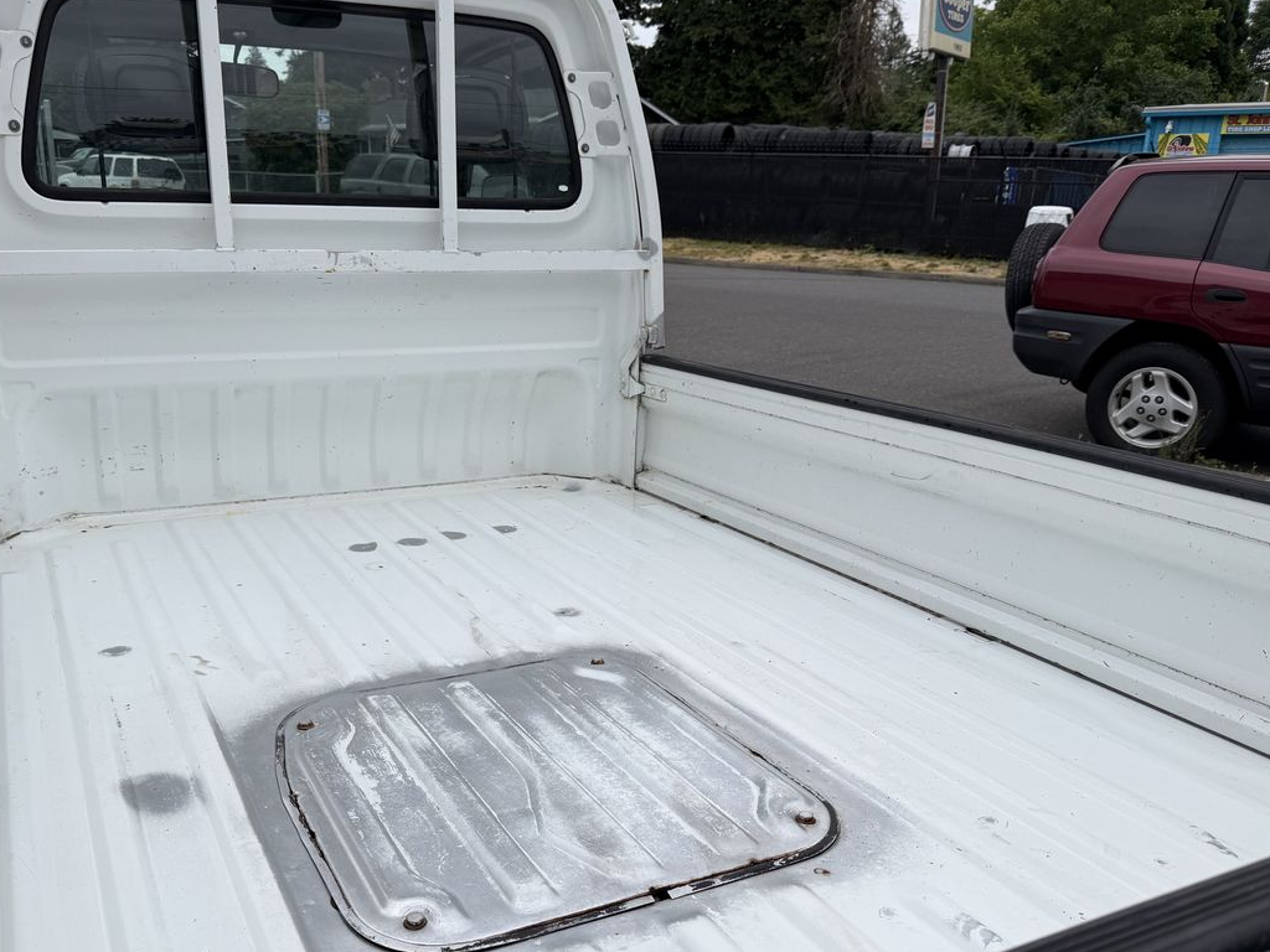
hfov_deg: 59.7
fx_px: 1101
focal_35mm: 30
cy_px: 540
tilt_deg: -18.6
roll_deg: -0.3
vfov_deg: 46.7
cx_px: 543
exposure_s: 1/2169
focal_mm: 6.76
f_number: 1.78
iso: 80
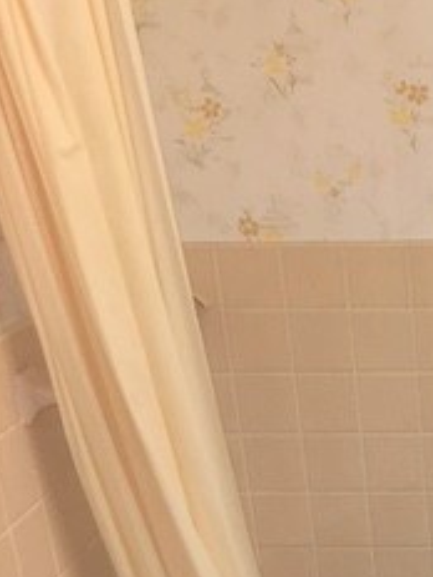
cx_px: 582
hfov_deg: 17.2
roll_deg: +1.2
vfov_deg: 22.0
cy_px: 751
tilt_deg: -28.4
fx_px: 1334
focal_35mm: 80
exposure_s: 1/30
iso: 64
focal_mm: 4.15
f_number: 2.2
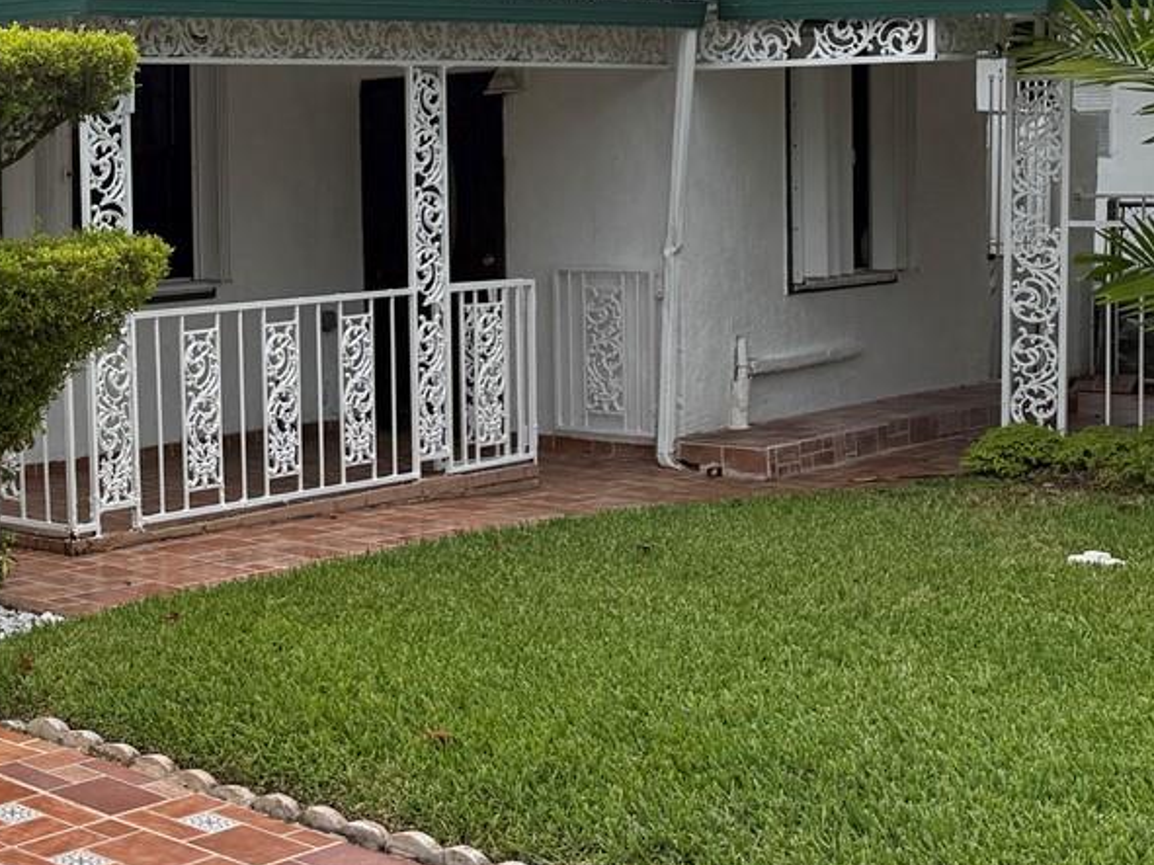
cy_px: 254
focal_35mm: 65
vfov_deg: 22.4
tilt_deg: -2.2
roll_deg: +2.2
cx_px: -310
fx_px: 2166
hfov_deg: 25.9
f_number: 1.78
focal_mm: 6.76
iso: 100
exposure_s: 1/1901
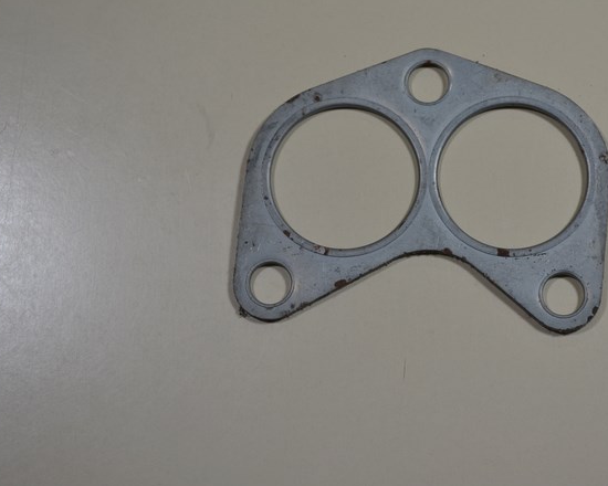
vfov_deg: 17.1
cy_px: 195
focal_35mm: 90
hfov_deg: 21.2
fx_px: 1620
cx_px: 408
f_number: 5.6
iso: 280
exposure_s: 1/125
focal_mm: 44
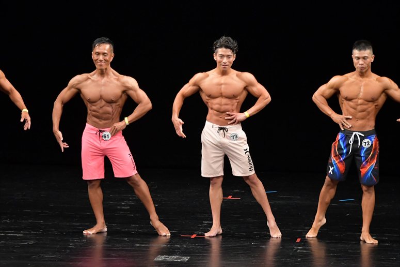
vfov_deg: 5.4
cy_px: 134
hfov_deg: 8.1
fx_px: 2832
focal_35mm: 255
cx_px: 200
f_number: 5.6
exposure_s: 1/400
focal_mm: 170
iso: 3200
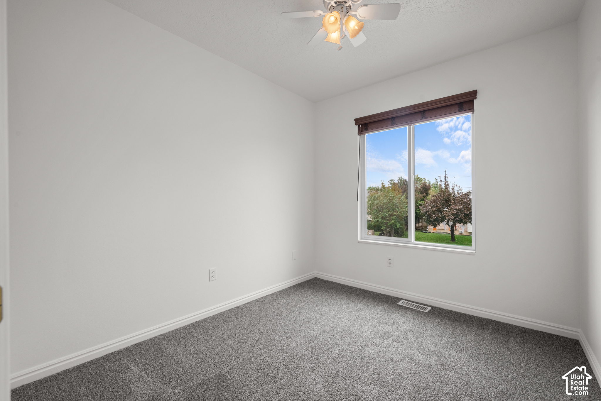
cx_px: 300
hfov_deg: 98.5
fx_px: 259
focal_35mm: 16
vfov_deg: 75.5
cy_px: 200
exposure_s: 1/6
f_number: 8
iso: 500
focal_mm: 15.5
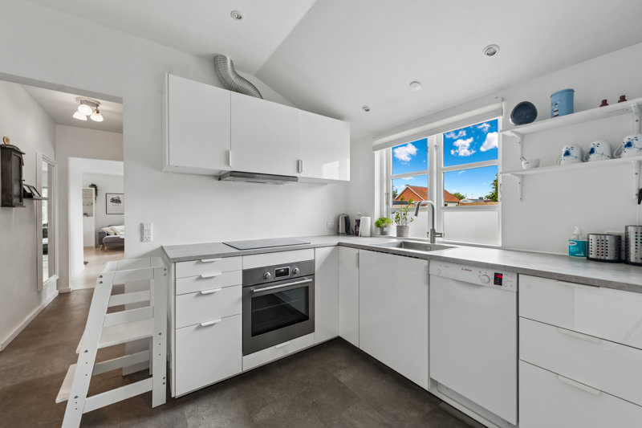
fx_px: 250
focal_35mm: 14
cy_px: 214
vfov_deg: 81.2
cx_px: 321
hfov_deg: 104.3
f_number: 9
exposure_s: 1/8
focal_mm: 14
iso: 250
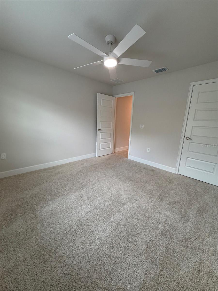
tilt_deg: -11.4
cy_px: 146
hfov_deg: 85.7
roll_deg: -2.5
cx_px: 109
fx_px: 118
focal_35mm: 14
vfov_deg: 102.1
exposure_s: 1/120
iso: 160
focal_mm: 2.22
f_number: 2.2
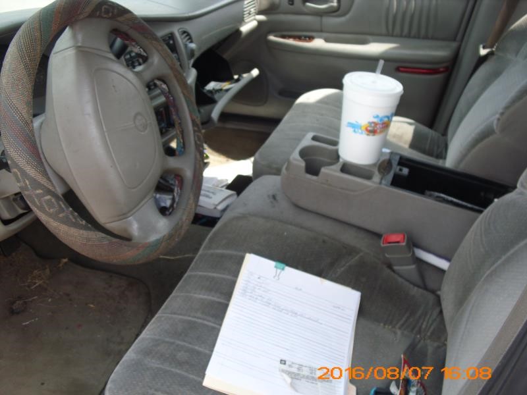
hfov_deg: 51.4
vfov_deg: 39.7
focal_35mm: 36
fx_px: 548
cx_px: 264
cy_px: 198
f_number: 3.1
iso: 80
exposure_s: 1/200
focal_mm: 6.3
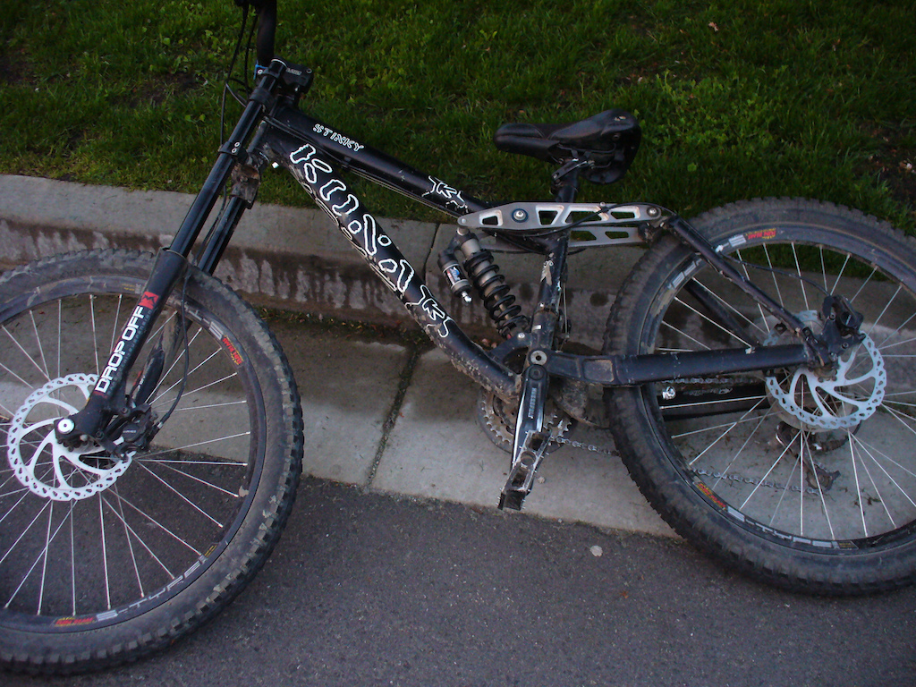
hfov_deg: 50.1
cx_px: 458
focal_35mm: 37
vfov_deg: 38.7
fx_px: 979
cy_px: 344
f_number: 2.8
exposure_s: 1/20
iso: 200
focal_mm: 6.1
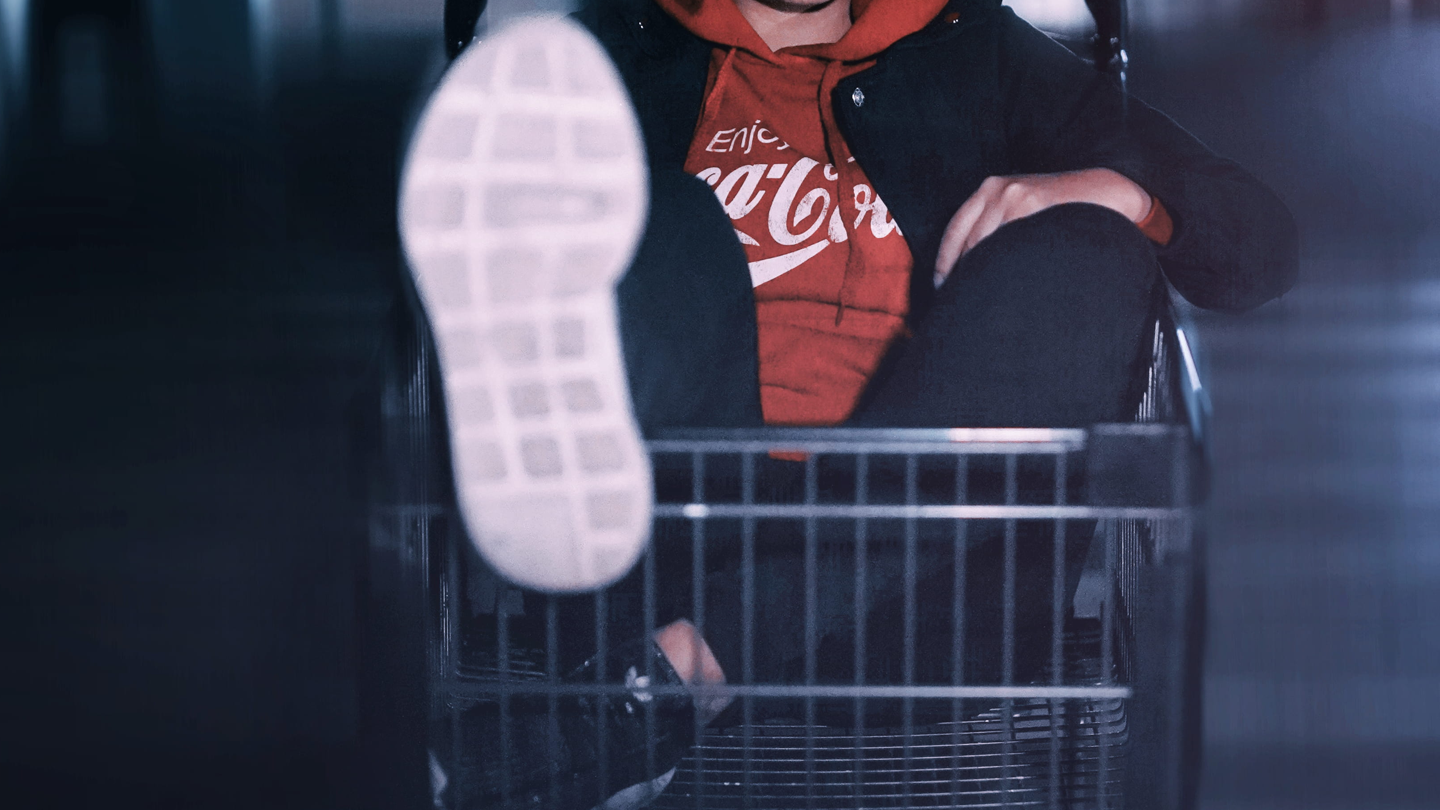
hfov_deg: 31.0
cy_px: 307
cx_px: 706
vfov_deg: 17.7
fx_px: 2597
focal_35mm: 68
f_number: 1.4
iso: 5000
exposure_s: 1/200
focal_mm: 35
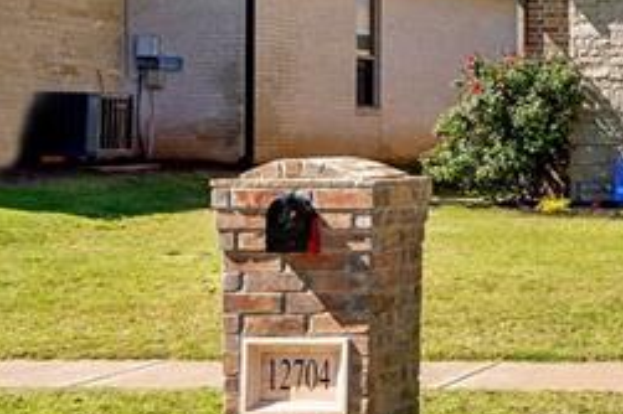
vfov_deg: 12.4
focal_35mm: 110
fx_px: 1902
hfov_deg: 15.2
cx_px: 1227
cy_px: 67
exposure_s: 1/1600
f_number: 7.1
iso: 250
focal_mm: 18
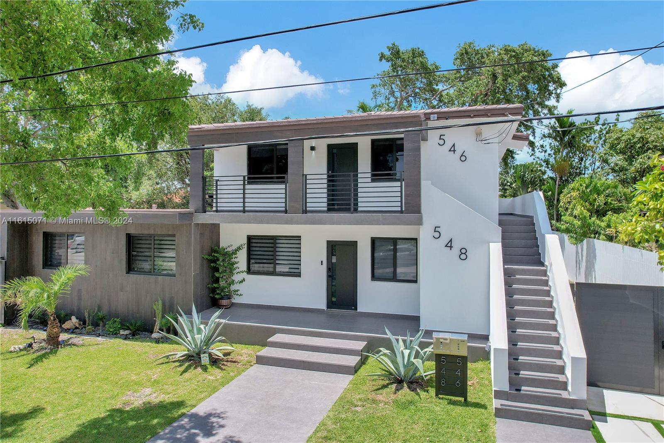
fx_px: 406
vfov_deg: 57.2
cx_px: 332
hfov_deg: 78.6
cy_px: 222
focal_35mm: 22
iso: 100
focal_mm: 8.38
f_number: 2.8
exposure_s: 1/1000
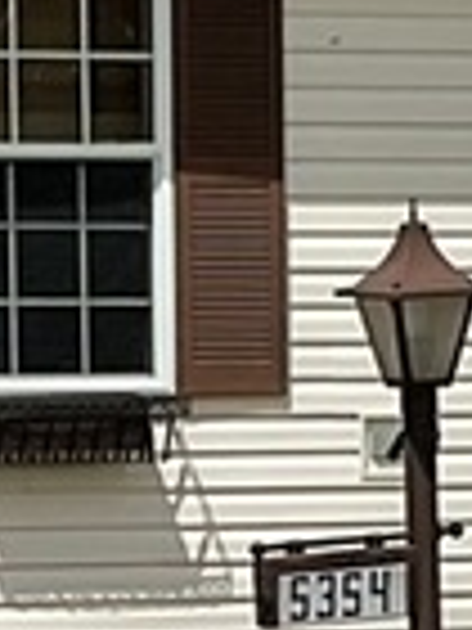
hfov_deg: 5.0
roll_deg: -0.2
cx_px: 126
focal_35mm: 299
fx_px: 5436
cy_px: 648
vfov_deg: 6.6
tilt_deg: -2.5
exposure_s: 1/4405
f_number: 1.8
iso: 16
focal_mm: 3
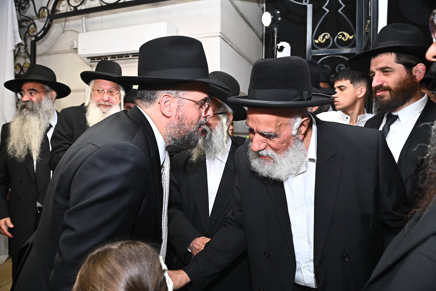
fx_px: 291
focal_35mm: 24
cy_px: 146
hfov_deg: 73.8
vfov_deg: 53.1
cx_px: 218
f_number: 5
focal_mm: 24
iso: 1250
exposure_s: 1/125
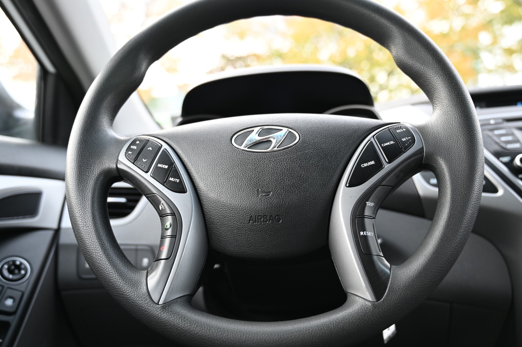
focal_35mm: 31
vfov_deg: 42.3
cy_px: 174
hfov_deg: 60.3
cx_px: 261
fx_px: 449
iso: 720
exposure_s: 1/125
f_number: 4
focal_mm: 31
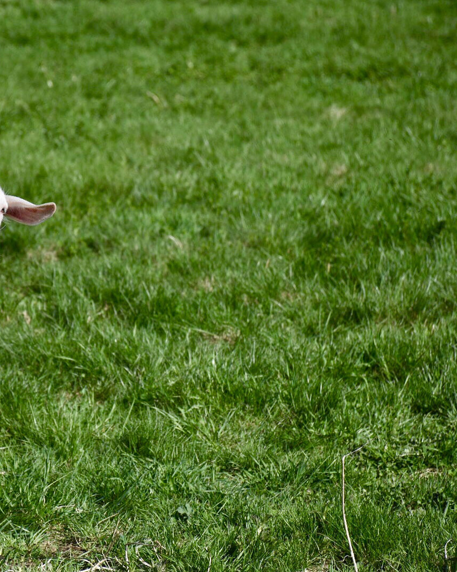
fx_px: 5023
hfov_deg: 5.2
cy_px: 285
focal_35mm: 297
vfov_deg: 6.5
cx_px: 121
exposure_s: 1/500
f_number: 5.6
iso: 100
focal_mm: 140
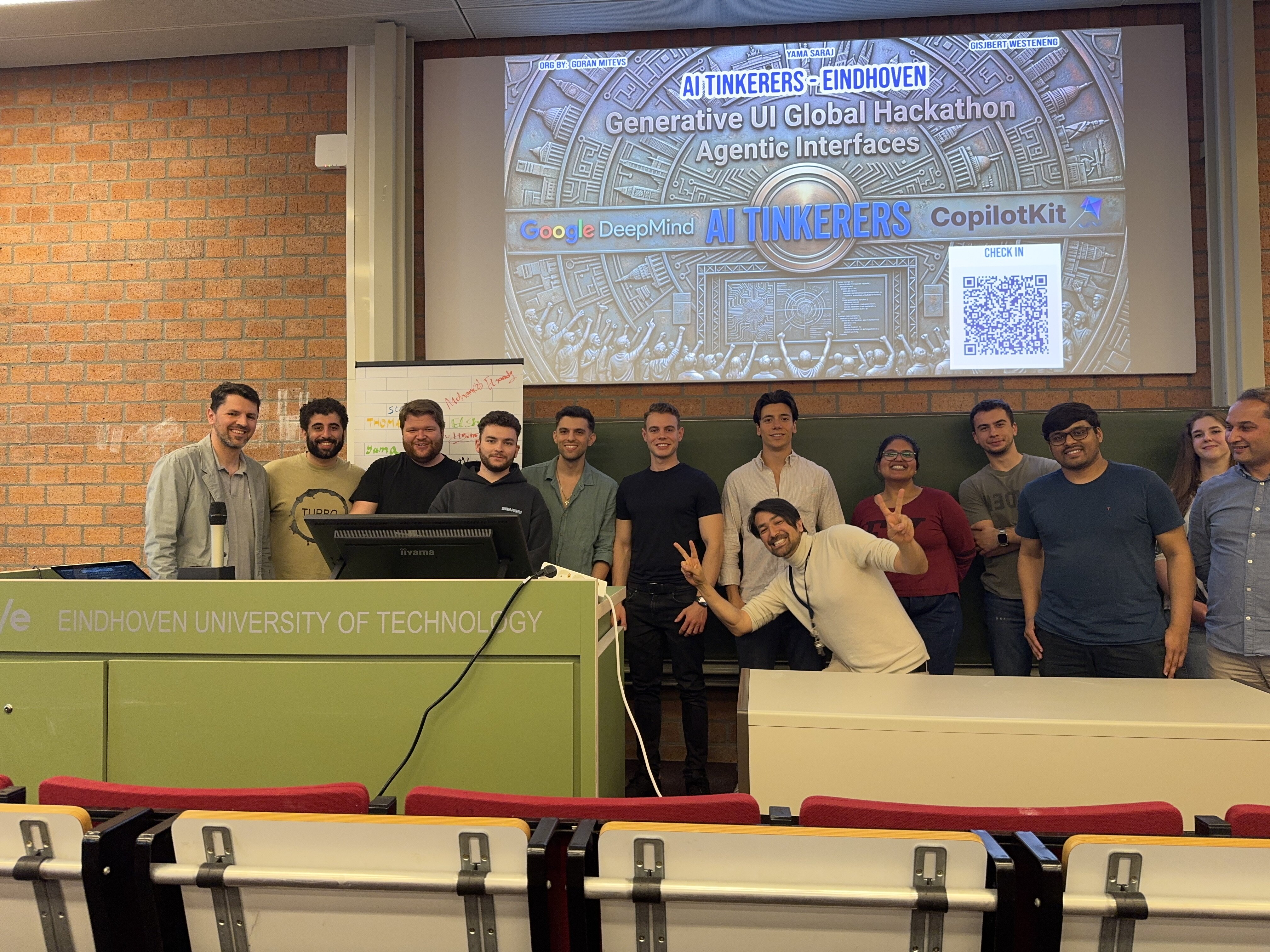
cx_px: 635
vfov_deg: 56.8
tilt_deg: +2.5
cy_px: 476
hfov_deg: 71.6
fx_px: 881
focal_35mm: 24
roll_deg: +0.1
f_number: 1.78
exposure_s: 1/50
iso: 160
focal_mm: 6.76
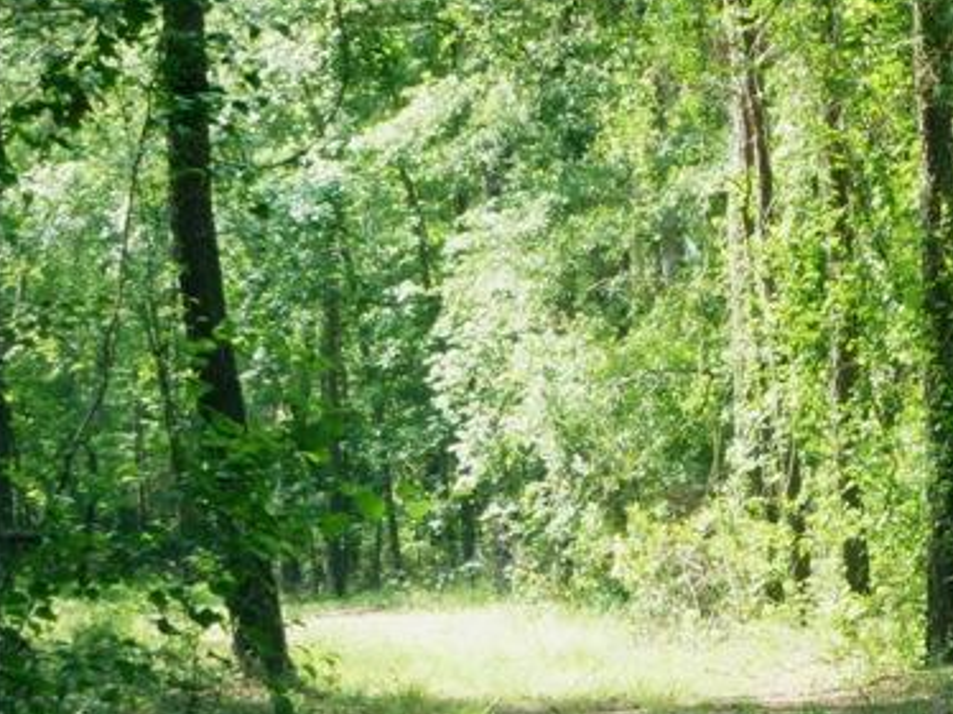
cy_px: 645
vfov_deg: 9.7
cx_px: 831
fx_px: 4182
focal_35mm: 152
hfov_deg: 12.9
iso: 160
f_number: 4.7
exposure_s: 1/60
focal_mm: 12.7
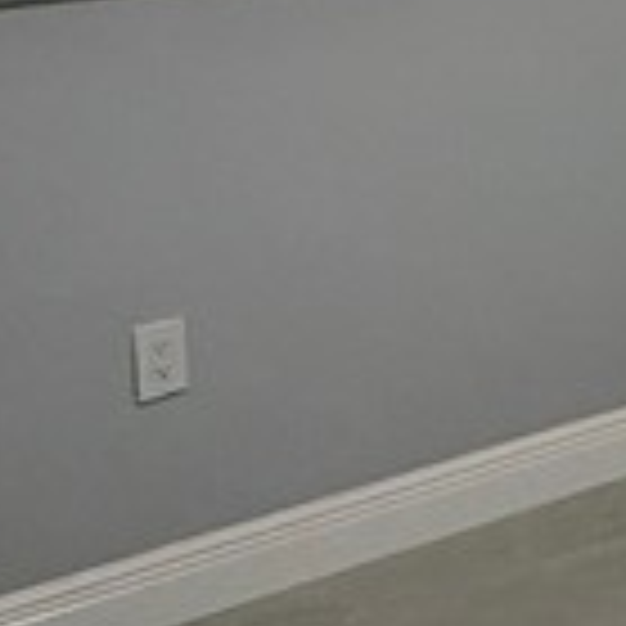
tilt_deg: -2.1
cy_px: -198
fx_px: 1862
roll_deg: +0.8
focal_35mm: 91
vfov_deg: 17.8
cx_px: 1045
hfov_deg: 16.6
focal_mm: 2.22
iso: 125
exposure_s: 1/120
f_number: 2.2
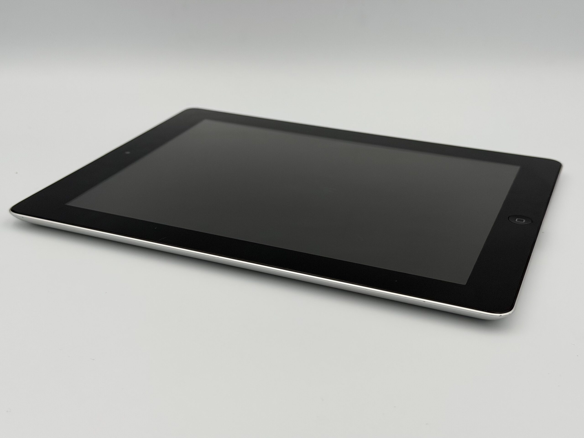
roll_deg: -0.1
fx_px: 810
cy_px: 219
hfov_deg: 39.7
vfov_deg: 30.3
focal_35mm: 48
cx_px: 292
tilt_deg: -24.9
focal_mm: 6.76
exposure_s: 1/786
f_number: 1.78
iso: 64
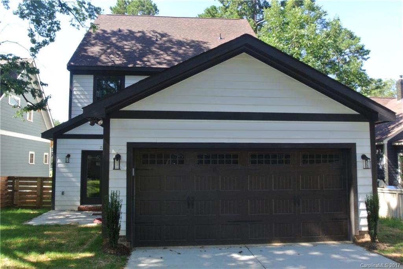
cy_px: 134
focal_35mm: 31
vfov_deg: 42.4
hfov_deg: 60.3
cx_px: 202
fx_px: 347
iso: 400
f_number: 3.8
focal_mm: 11.8
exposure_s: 1/100
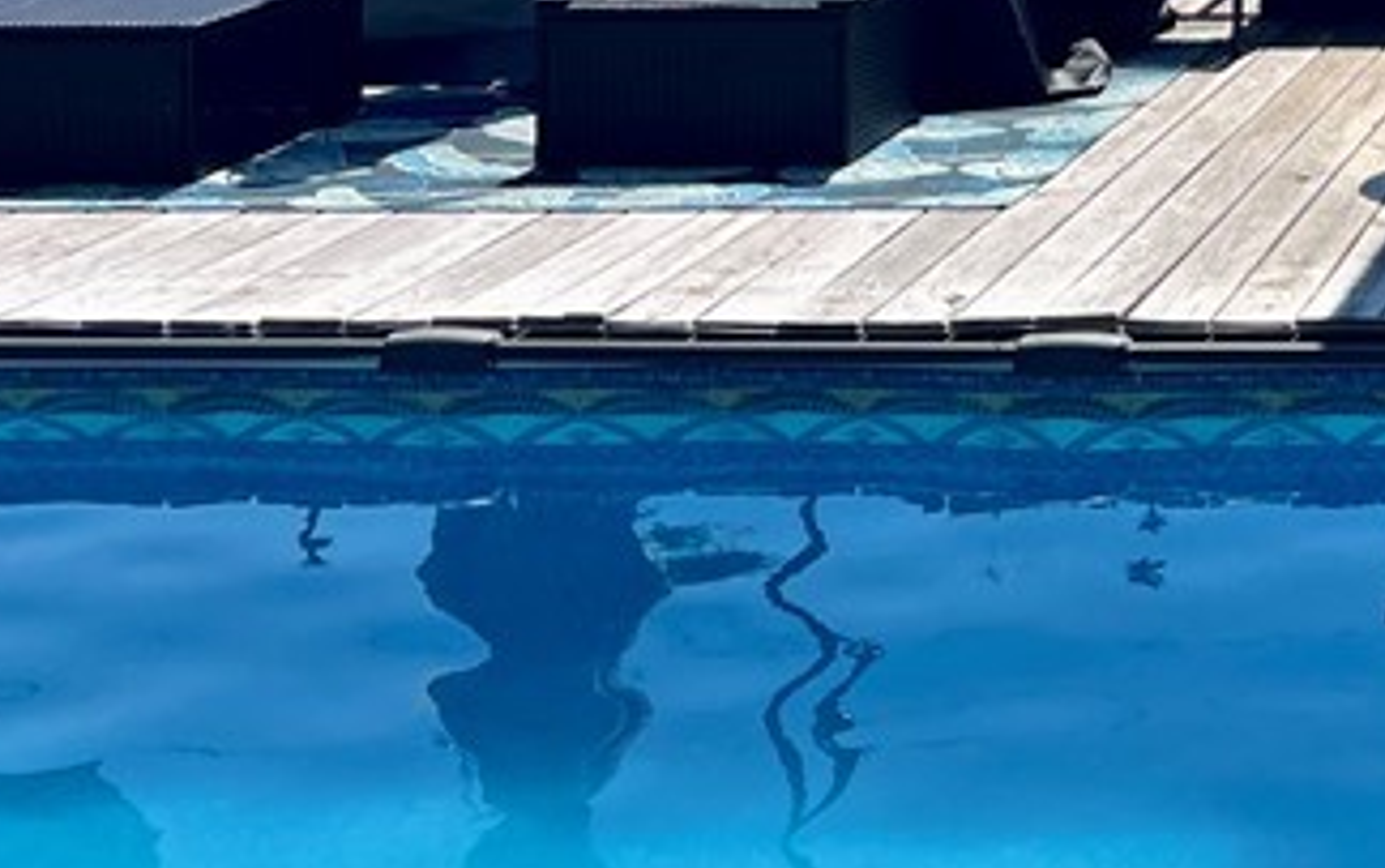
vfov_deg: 14.0
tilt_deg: -2.6
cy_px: -466
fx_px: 3286
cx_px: 1915
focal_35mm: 87
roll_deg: +0.4
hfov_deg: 21.1
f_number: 1.6
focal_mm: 4.2
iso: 32
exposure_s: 1/3509
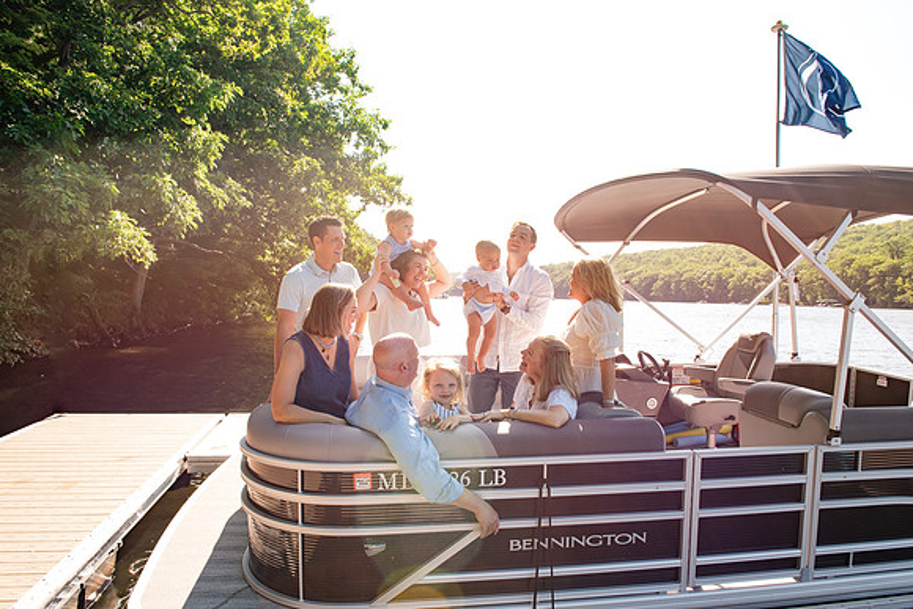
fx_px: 609
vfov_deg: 53.2
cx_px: 456
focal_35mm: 24
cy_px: 304
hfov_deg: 73.7
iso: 400
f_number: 9
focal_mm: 24
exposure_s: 1/250
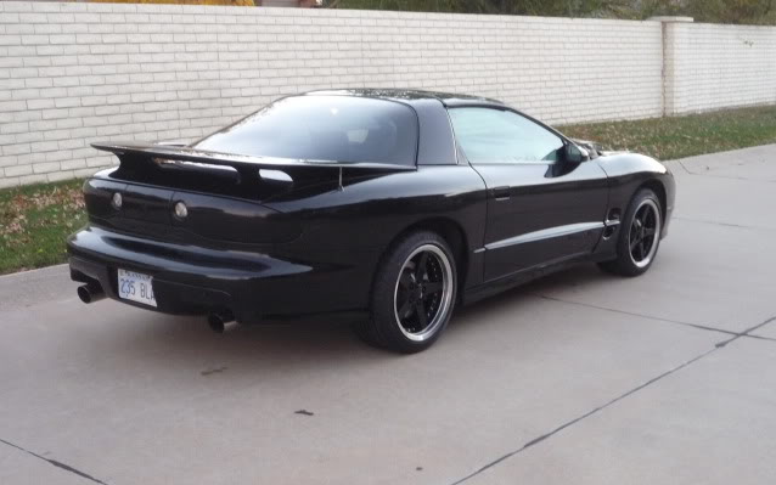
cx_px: 388
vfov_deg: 25.8
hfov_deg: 40.3
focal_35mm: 50
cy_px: 243
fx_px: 1058
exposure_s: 1/15
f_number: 4.3
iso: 400
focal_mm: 7
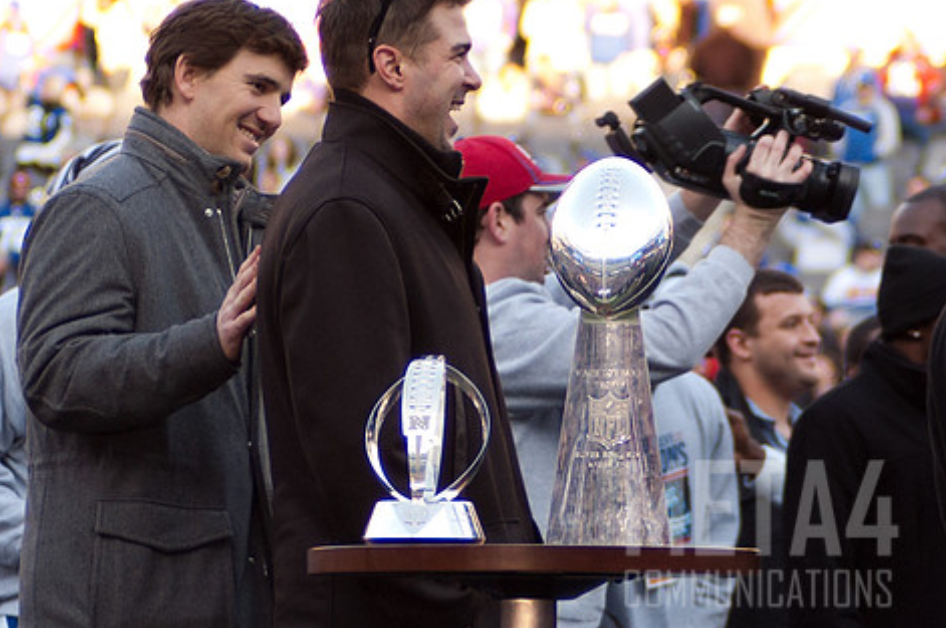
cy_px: 405
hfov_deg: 6.1
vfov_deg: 4.1
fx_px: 8846
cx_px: 514
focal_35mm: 337
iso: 320
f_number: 4.2
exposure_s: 1/250
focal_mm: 105
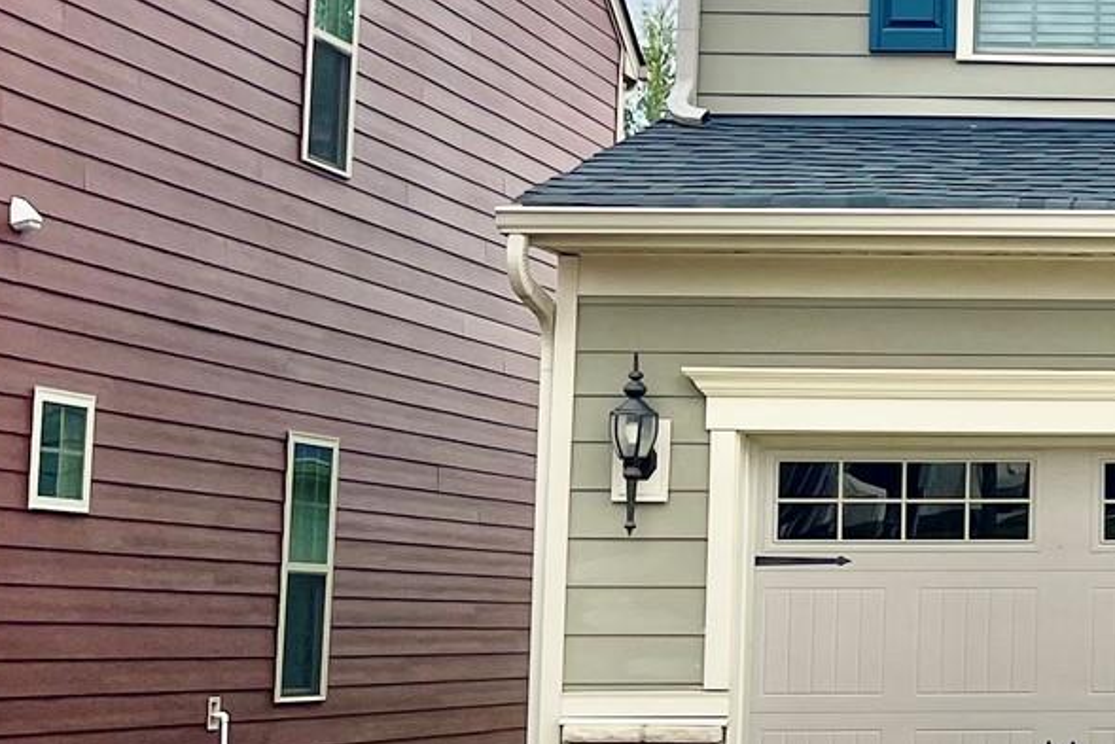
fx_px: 2912
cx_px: 1673
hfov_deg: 19.0
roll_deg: +0.0
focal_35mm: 94
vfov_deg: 14.6
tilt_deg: +5.6
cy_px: 331
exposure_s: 1/556
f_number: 1.6
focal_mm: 5.1
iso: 32
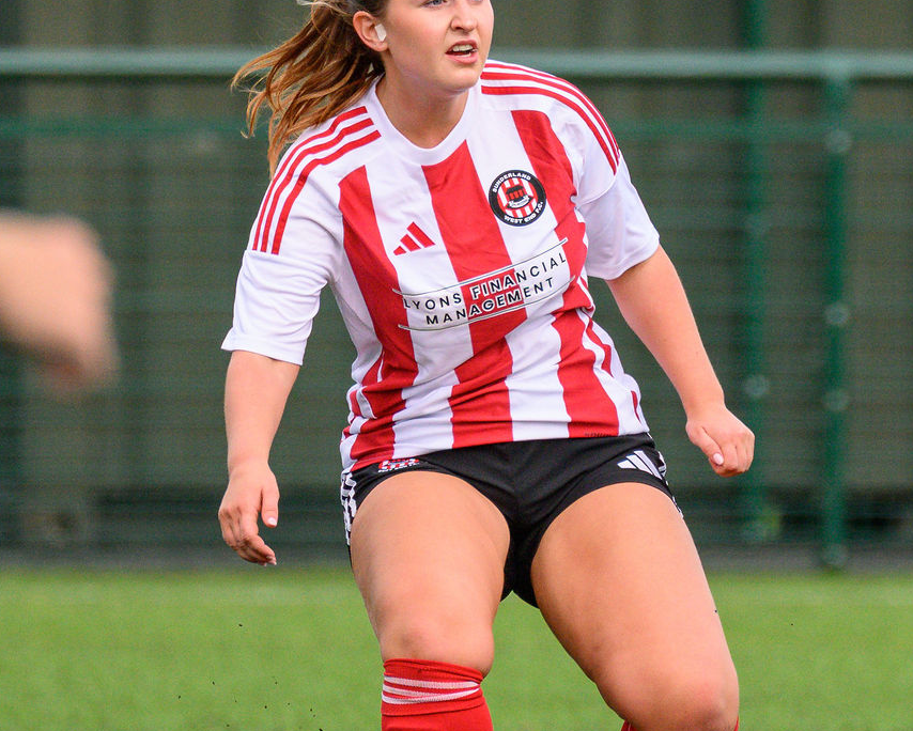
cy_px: 16
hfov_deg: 1.3
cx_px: 583
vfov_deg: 1.0
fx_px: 41416
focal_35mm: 1532
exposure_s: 1/1600
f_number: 5.6
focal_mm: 400
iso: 1000
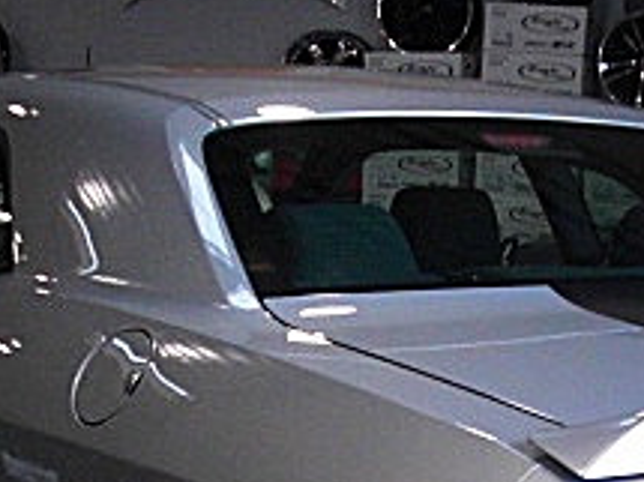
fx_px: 1990
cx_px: 476
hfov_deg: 18.3
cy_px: 647
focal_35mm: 107
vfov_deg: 13.3
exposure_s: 1/60
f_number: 2.8
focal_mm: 6.3
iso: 400
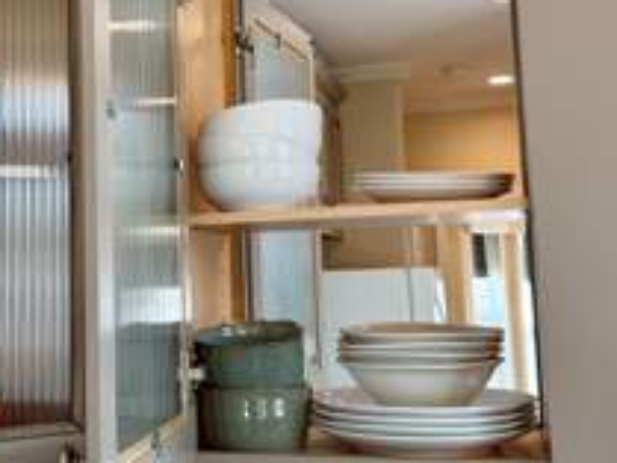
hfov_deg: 34.2
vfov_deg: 26.4
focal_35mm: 55
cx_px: 151
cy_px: 145
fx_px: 981
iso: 125
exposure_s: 1/159
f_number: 1.78
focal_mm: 6.76
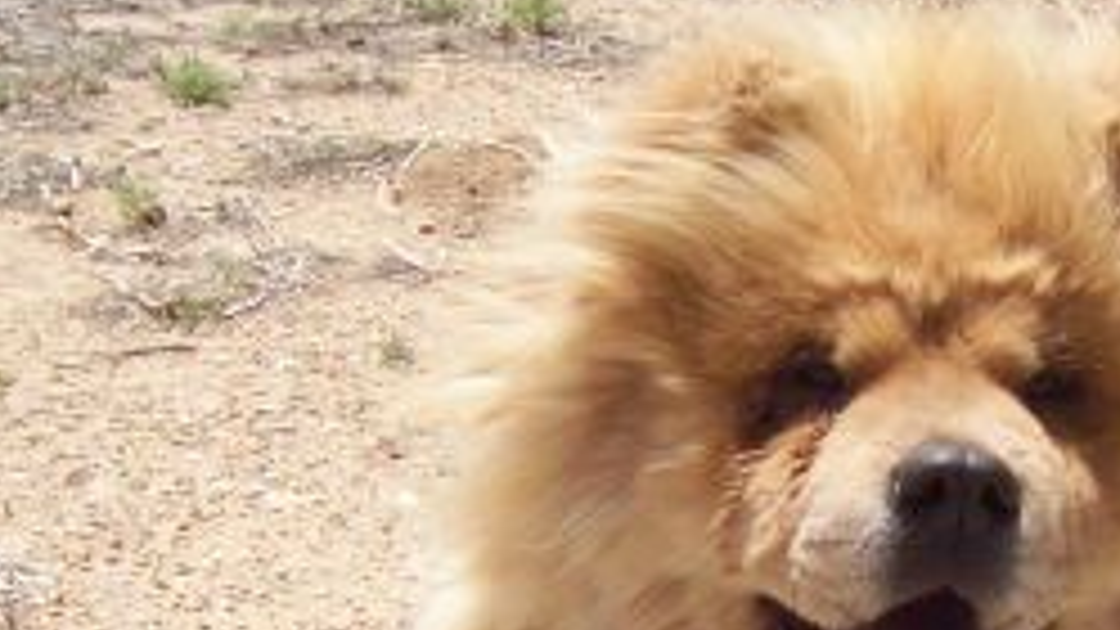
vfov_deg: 11.8
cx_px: 850
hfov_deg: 21.0
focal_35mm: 101
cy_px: 657
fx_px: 2999
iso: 80
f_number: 4.8
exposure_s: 1/466
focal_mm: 6
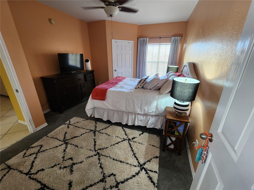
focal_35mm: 13
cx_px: 127
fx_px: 95
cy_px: 95
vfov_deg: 89.9
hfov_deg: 106.2
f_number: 2.2
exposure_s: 1/60
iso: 400
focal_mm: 2.2
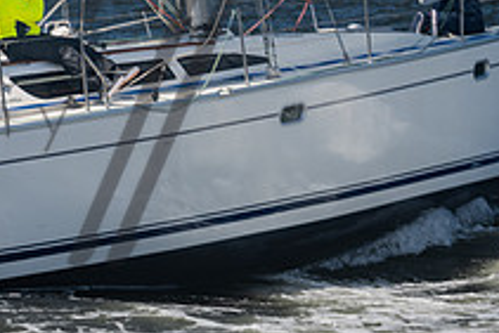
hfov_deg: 12.1
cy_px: -34
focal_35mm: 169
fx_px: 2344
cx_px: 38
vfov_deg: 8.1
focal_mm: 54
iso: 100
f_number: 6.3
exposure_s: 1/250
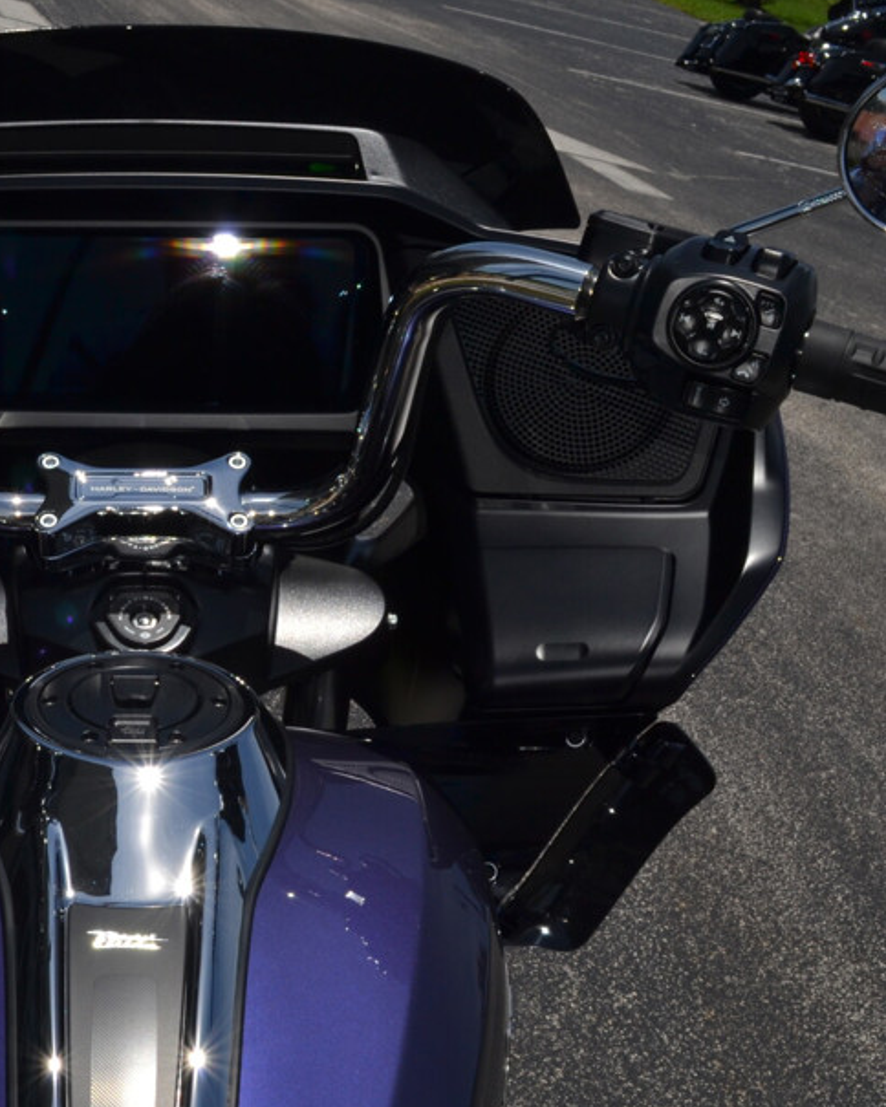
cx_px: 139
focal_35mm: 67
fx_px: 2196
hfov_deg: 22.4
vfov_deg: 28.2
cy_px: 703
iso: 100
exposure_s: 1/200
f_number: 16
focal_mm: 24
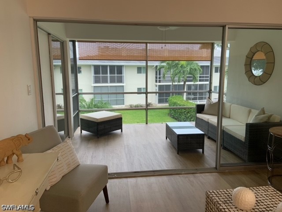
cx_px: 141
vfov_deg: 53.1
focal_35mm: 26
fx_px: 212
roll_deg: +0.1
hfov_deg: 67.3
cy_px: 106
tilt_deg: -7.7
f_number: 1.8
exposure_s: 1/60
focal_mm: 4.25
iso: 160
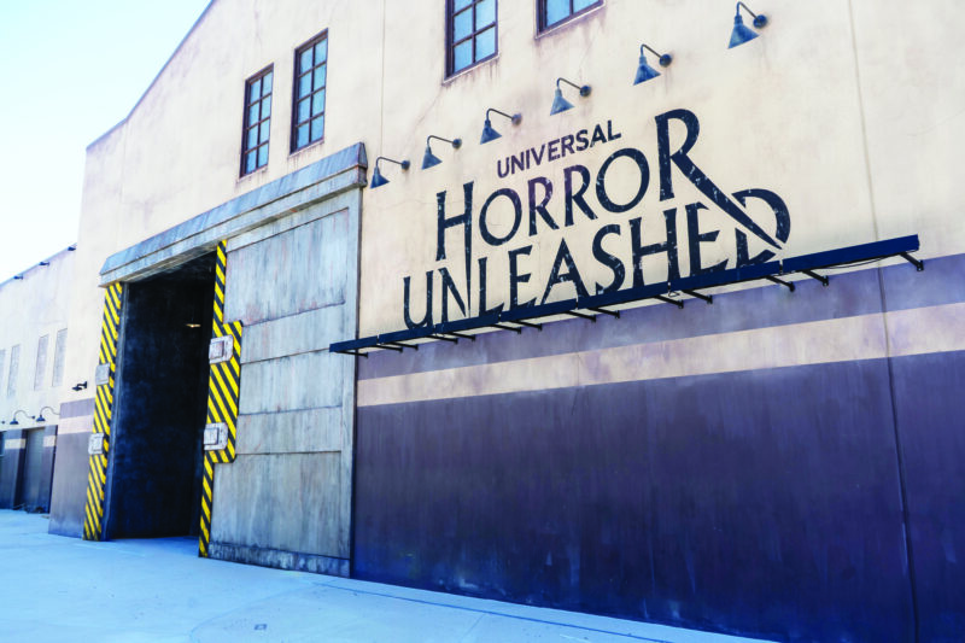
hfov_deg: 65.5
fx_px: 750
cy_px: 322
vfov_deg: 46.4
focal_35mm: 28
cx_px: 482
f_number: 7.1
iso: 50
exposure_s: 1/125
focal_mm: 28
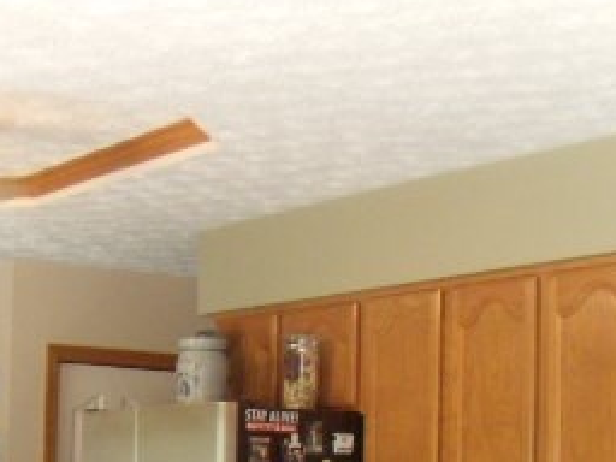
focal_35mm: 90
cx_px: -101
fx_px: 1602
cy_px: 565
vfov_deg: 15.8
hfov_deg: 20.5
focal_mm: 6.4
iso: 400
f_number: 3.6
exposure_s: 1/30
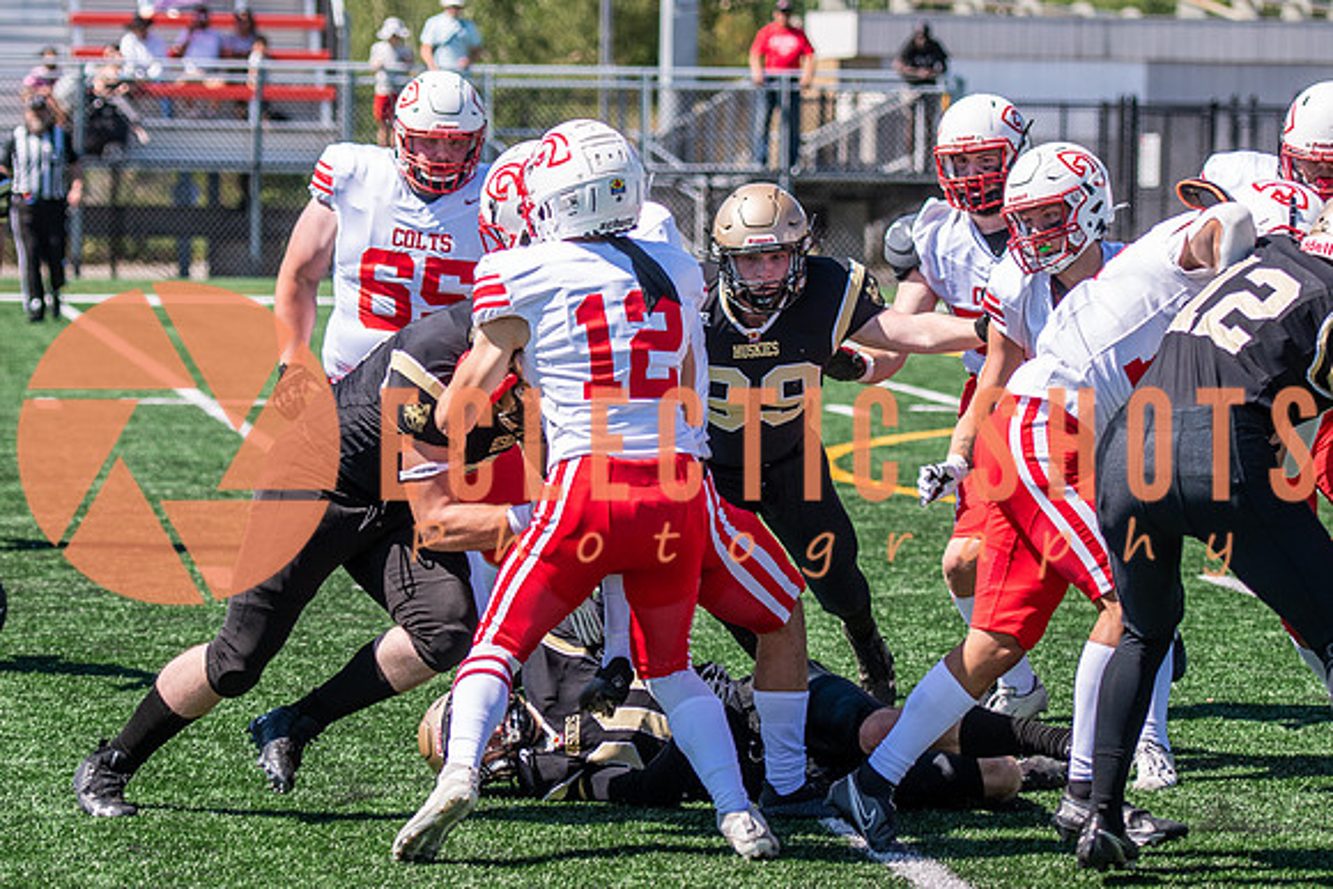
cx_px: 628
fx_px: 6610
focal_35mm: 178
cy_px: 372
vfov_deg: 7.7
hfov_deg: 11.5
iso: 160
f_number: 2.8
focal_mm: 86
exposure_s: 1/2500
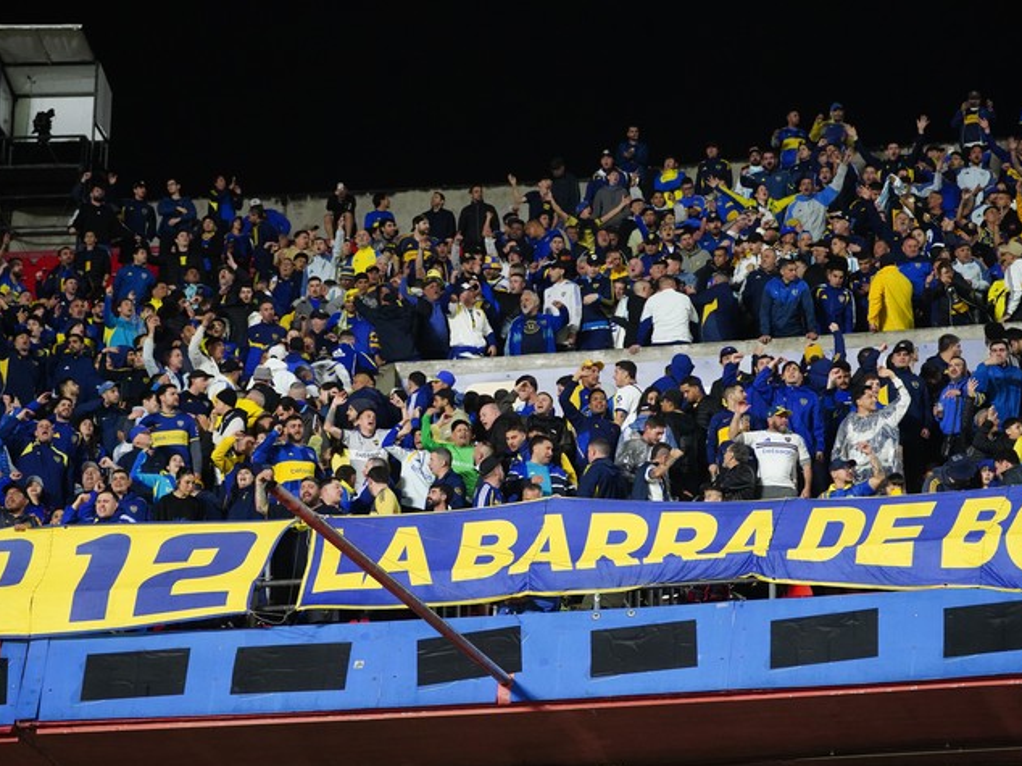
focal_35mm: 154
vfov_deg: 9.6
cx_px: 492
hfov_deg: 12.8
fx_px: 4545
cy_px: 385
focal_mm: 141
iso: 8000
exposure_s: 1/250
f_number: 5
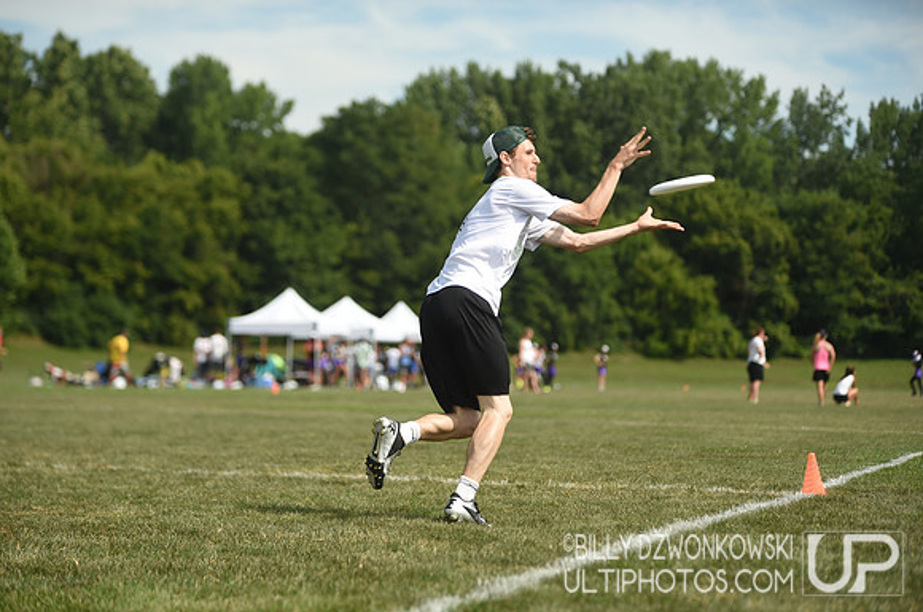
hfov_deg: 18.3
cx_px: 462
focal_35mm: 112
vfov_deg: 12.2
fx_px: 2868
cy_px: 306
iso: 100
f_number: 2.8
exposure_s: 1/1600
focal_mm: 112
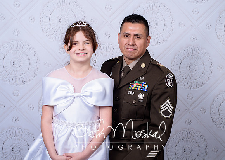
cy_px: 73
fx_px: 402
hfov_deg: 31.3
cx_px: 124
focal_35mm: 63
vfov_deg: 22.6
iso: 100
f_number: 5.6
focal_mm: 50
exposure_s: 1/200
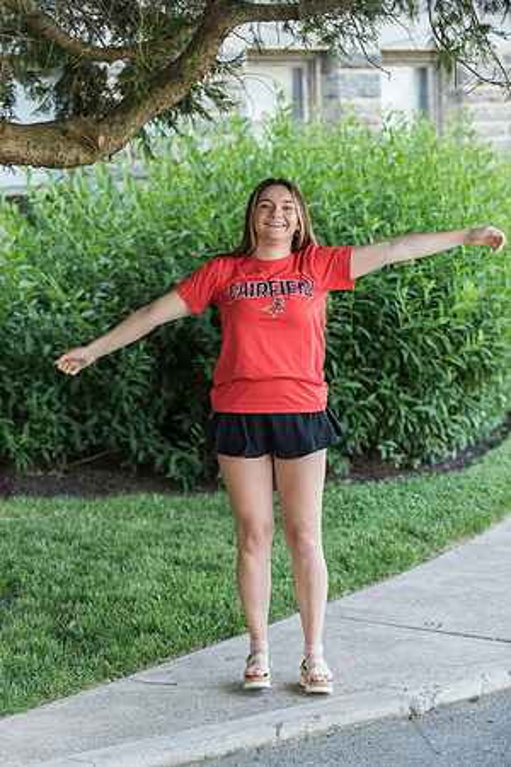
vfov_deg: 20.0
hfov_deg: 13.4
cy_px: 384
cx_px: 256
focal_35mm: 102
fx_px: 2172
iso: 1000
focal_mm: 102
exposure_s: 1/250
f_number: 3.5
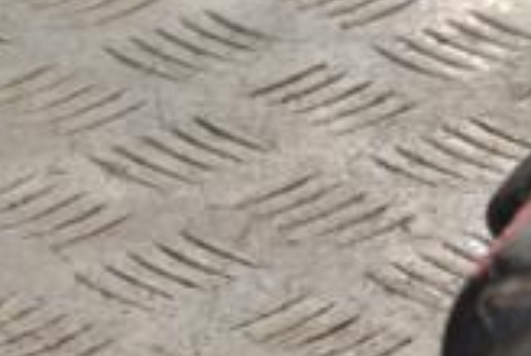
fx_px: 5659
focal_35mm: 383
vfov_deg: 3.6
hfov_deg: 5.3
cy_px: 576
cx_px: 631
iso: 800
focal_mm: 70
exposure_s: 1/200
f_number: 9
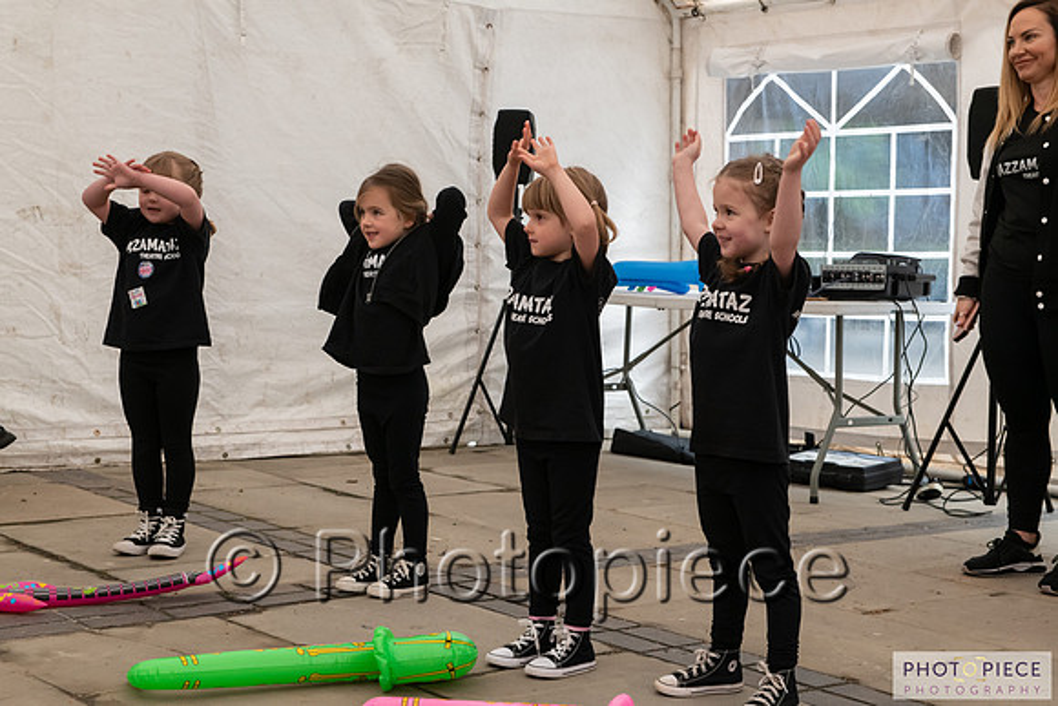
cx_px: 529
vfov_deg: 22.6
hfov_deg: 33.4
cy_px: 353
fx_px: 1764
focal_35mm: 60
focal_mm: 60
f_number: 8
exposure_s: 1/320
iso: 2000
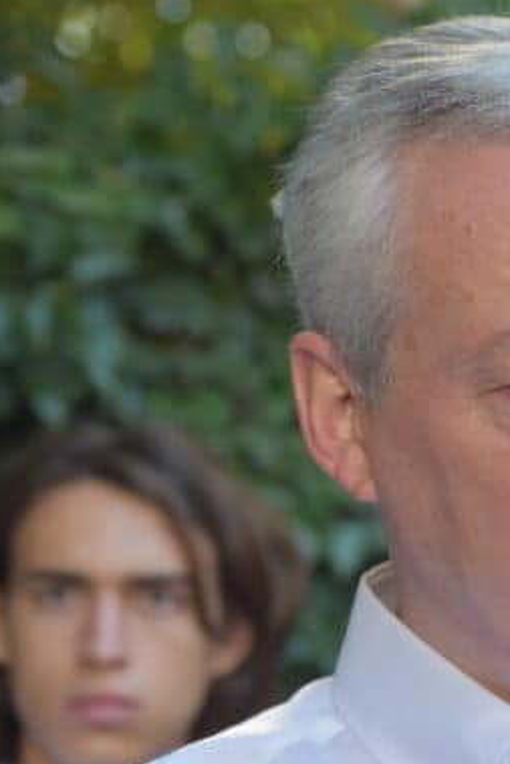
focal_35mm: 190
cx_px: 566
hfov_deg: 7.2
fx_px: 4034
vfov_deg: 10.8
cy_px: 399
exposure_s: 1/160
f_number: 5.3
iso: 800
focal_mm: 80
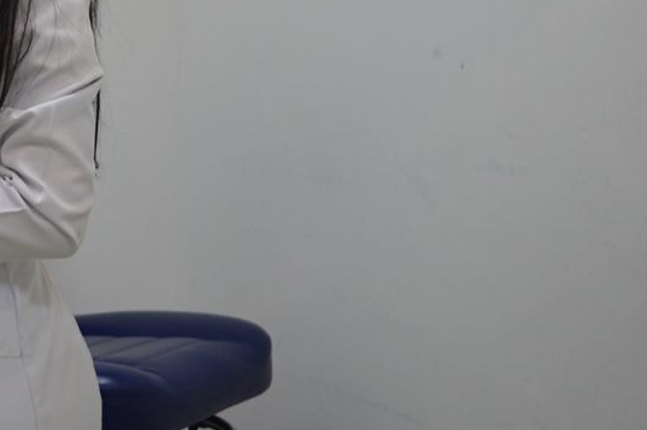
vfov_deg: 13.8
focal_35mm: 96
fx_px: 1731
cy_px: -81
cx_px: -219
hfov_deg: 19.4
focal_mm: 23
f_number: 4.5
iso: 400
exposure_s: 1/80
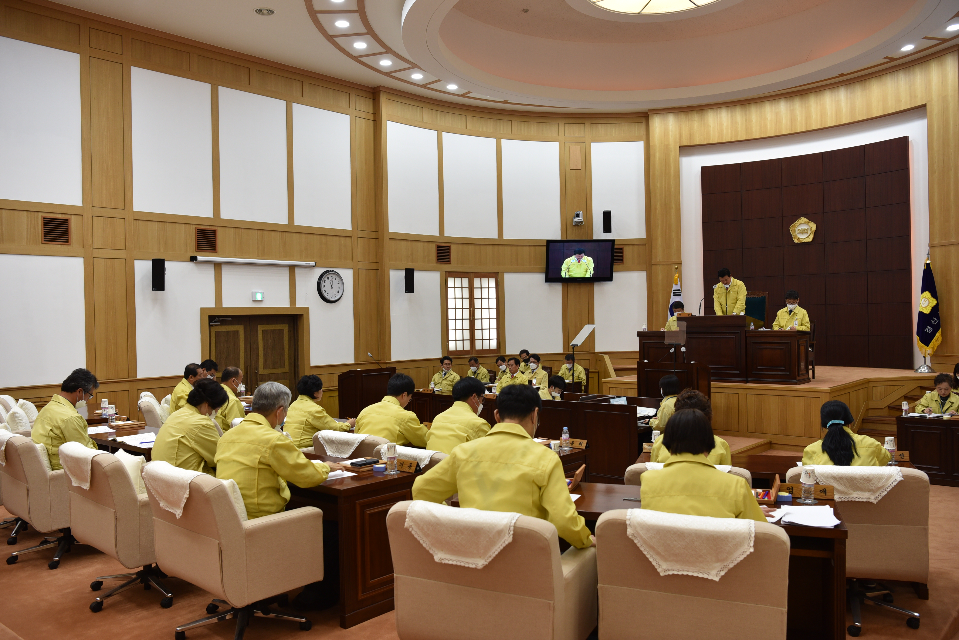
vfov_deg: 43.6
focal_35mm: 30
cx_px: 480
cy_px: 320
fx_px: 799
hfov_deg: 61.9
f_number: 4
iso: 450
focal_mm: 30
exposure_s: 1/60
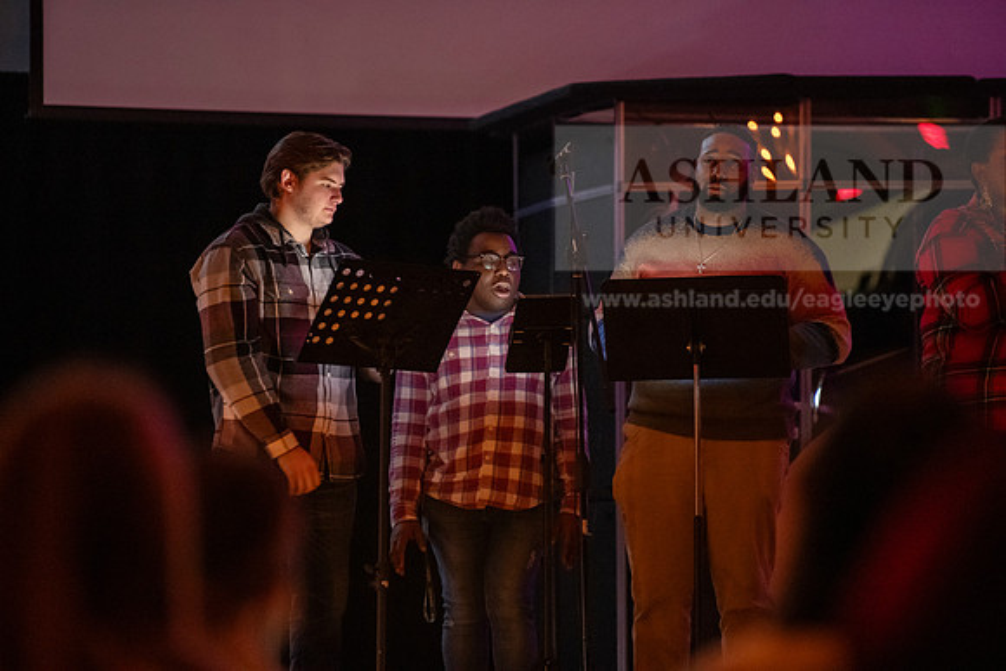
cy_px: 336
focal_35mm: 200
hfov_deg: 10.3
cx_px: 503
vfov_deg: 6.9
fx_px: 5590
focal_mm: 200
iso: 10000
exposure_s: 1/50
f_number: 2.8
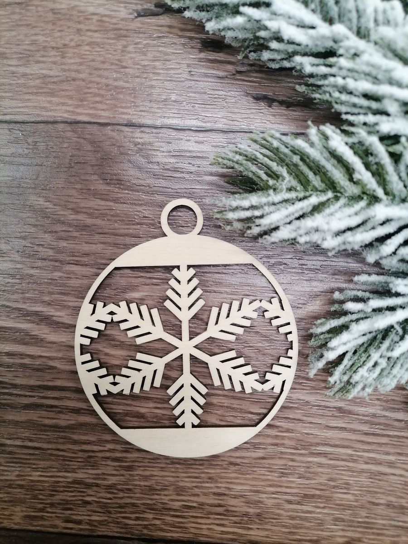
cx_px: 204
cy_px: 272
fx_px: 424
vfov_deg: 65.3
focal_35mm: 27
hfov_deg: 51.4
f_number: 1.8
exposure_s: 1/33.3
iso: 64
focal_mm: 5.4
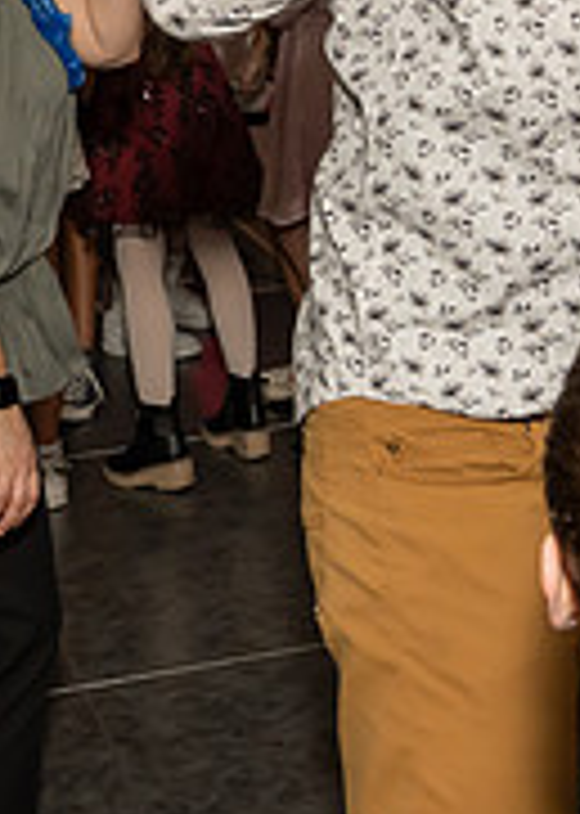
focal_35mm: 91
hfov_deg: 15.7
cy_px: -54
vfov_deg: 21.0
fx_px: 2102
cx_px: 399
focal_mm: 17
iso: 800
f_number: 7.1
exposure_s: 1/250
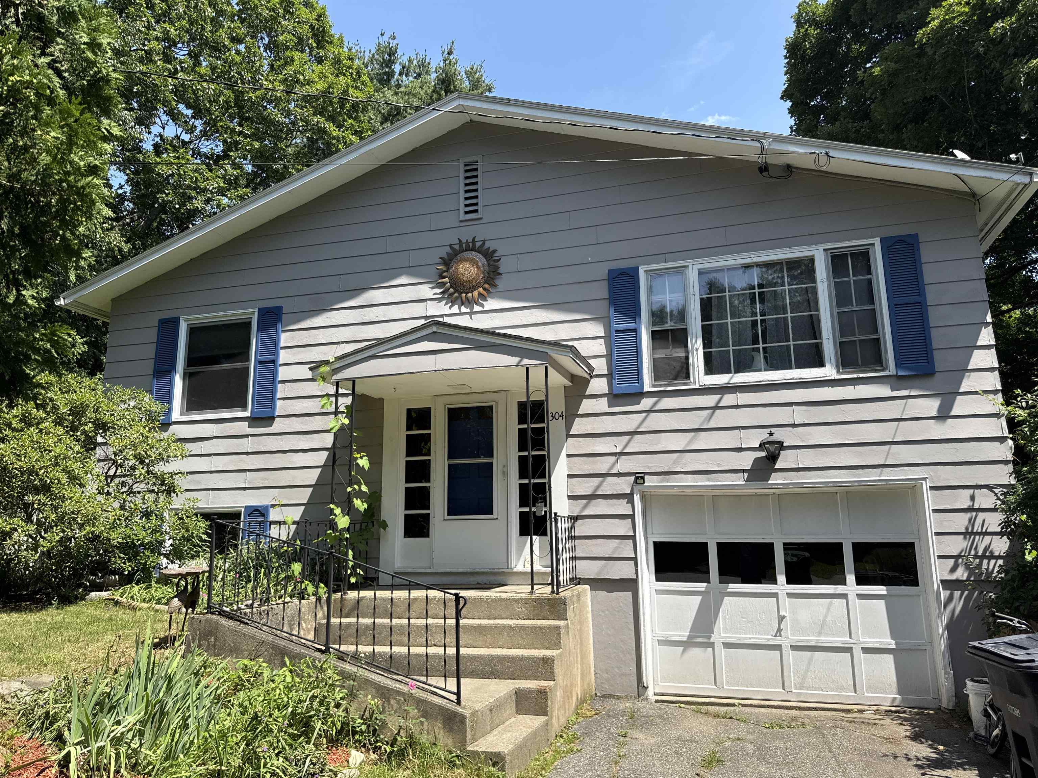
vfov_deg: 56.8
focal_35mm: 24
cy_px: 389
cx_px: 519
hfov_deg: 71.6
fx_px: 720
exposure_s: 1/2525
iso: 80
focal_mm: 6.76
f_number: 1.78
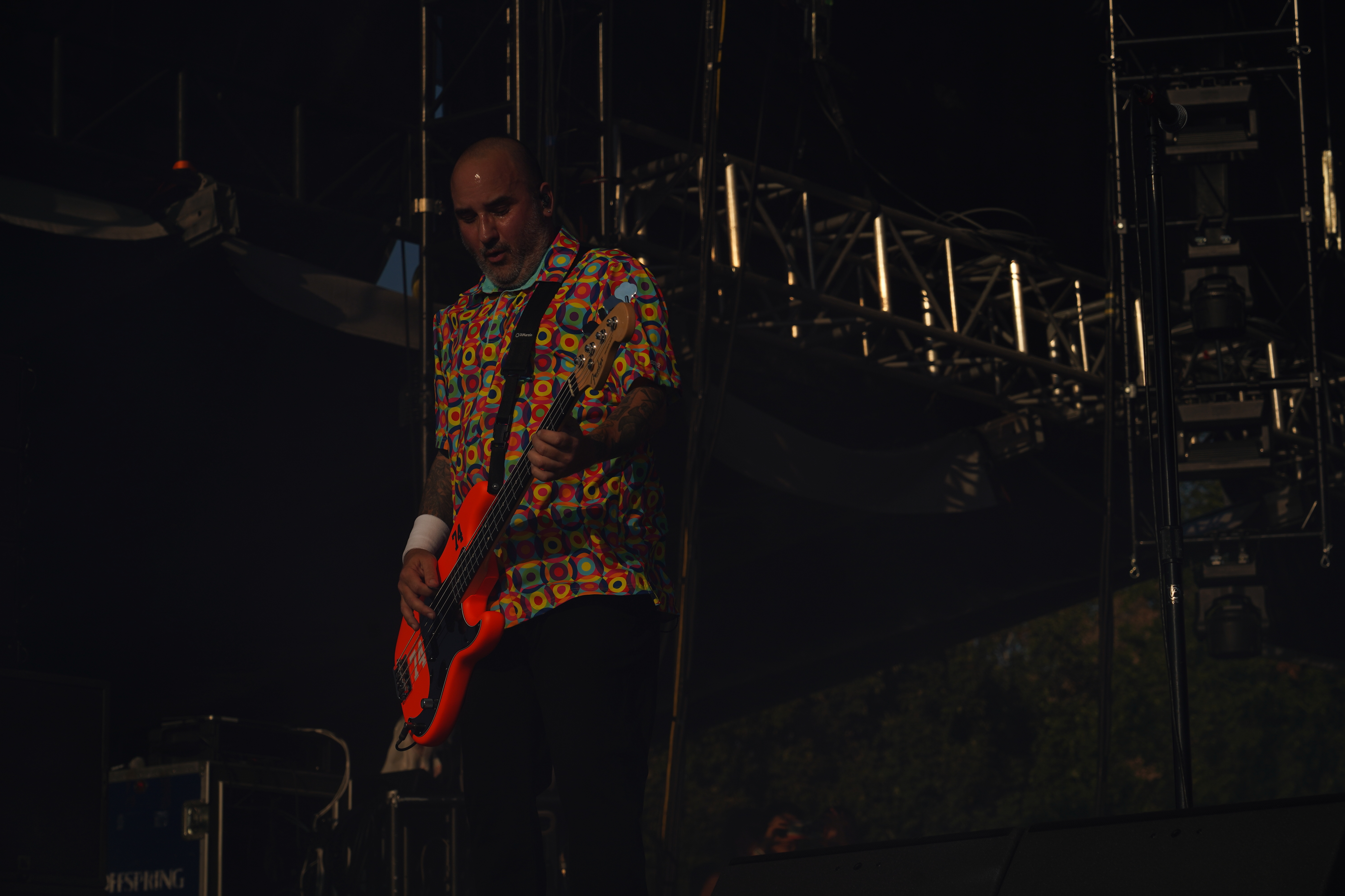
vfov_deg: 13.2
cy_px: 448
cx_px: 672
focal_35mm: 104
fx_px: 3885
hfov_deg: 19.6
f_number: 8
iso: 100
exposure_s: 1/1600
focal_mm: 104
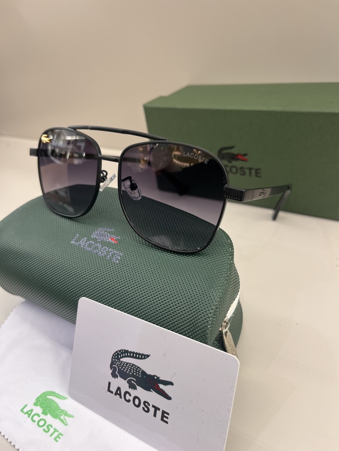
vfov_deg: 67.3
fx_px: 339
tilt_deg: -33.4
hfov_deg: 53.1
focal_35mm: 26
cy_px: 226
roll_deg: +11.2
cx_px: 170
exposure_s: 1/100
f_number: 1.6
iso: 64
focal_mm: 5.1
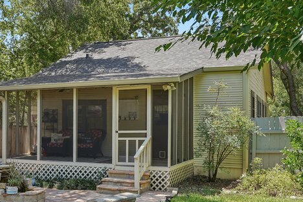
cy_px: 99
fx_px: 351
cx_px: 129
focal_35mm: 42
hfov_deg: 46.6
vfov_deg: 32.1
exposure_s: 1/40
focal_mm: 30.5
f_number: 8
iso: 100
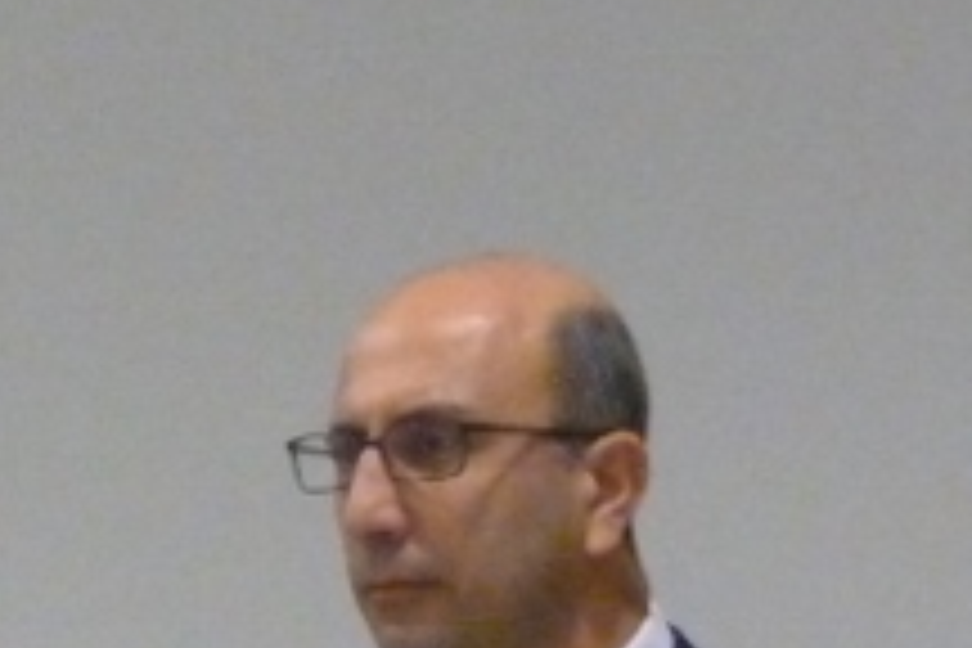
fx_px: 8396
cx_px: -148
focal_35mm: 311
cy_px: 792
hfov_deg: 6.6
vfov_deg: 4.4
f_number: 3.3
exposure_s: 1/30
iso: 800
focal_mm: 11.3
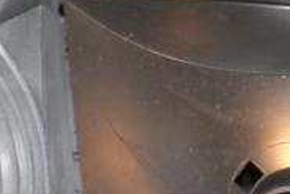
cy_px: 396
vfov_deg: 6.0
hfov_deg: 8.6
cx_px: -308
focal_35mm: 224
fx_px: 1806
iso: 400
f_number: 5.6
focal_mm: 24
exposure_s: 1/60
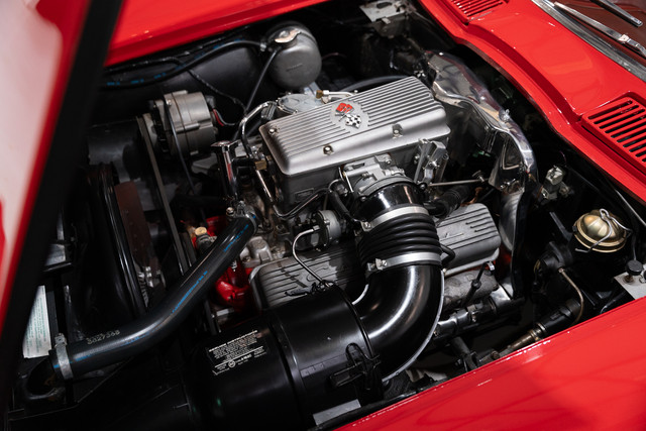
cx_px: 323
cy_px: 216
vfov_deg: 38.2
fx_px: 623
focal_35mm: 35
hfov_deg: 54.8
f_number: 3.5
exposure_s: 1/100
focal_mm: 34.7
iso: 2000
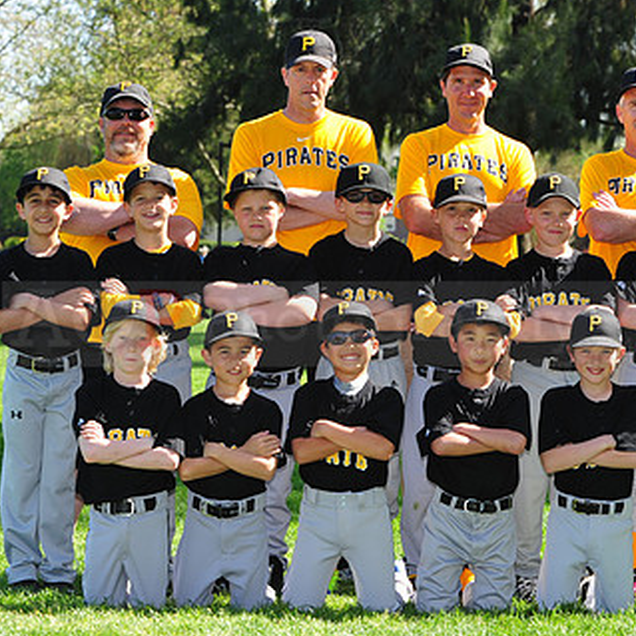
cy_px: 307
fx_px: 2952
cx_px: 337
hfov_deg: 12.3
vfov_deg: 12.3
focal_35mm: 142
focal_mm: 92
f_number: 7.1
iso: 200
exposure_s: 1/250
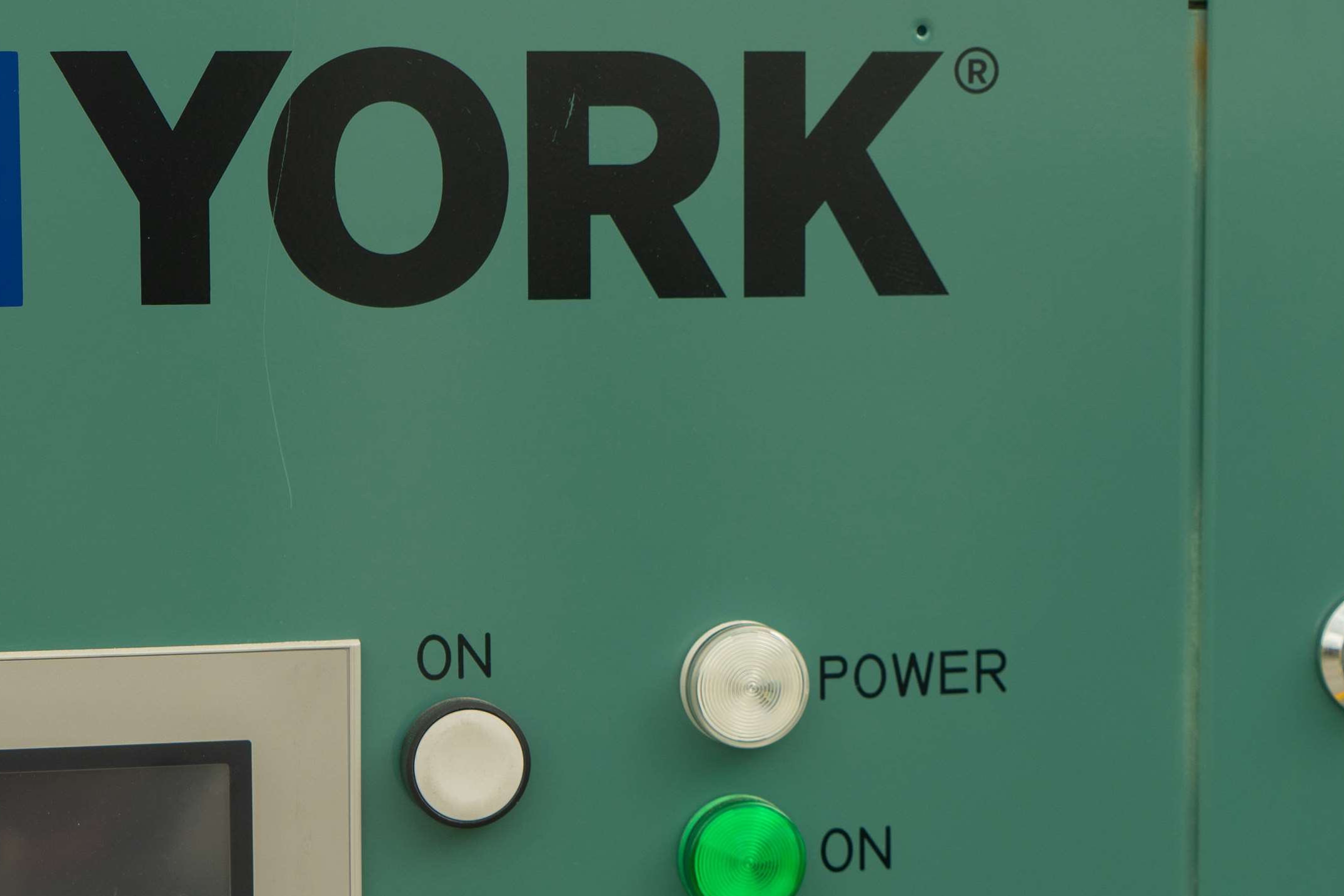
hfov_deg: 24.0
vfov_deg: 16.2
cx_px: 354
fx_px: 3136
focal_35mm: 84
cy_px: 535
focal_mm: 43
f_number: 4
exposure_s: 1/200
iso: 125
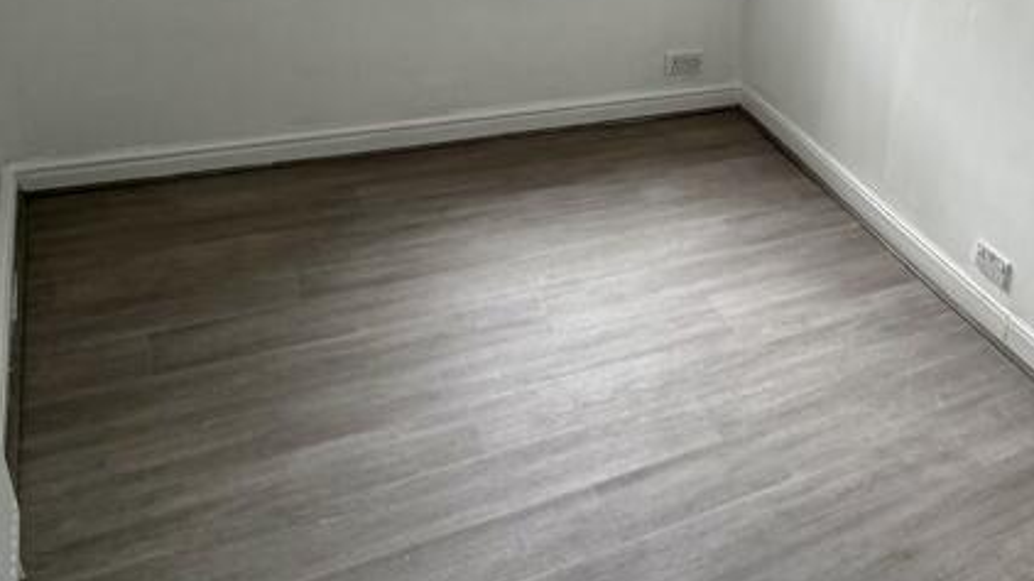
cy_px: 120
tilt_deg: -21.7
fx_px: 1014
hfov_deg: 45.5
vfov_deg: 31.2
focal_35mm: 37
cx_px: 1036
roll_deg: -10.1
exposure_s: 1/121
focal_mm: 2.22
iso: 100
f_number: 2.2
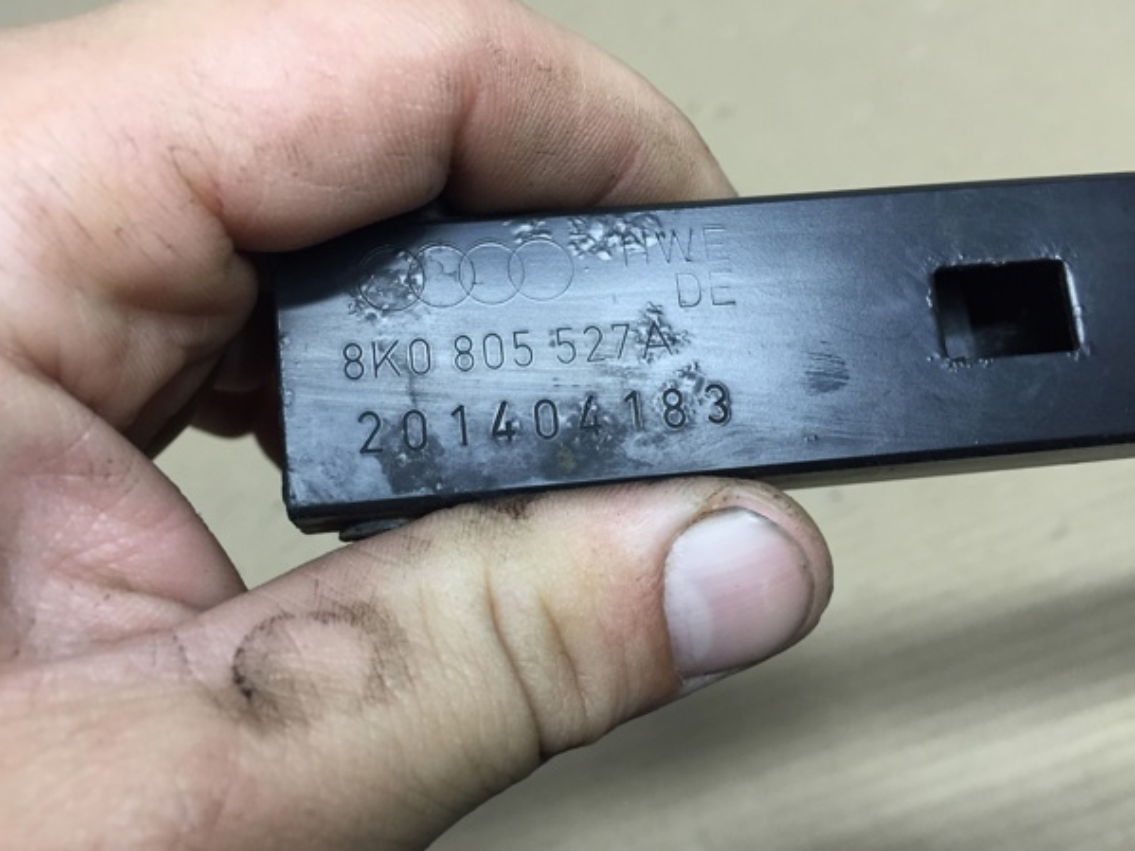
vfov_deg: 45.4
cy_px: 438
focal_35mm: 31
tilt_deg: -51.5
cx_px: 534
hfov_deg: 58.3
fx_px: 1016
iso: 64
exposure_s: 1/33
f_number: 2.2
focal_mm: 4.15
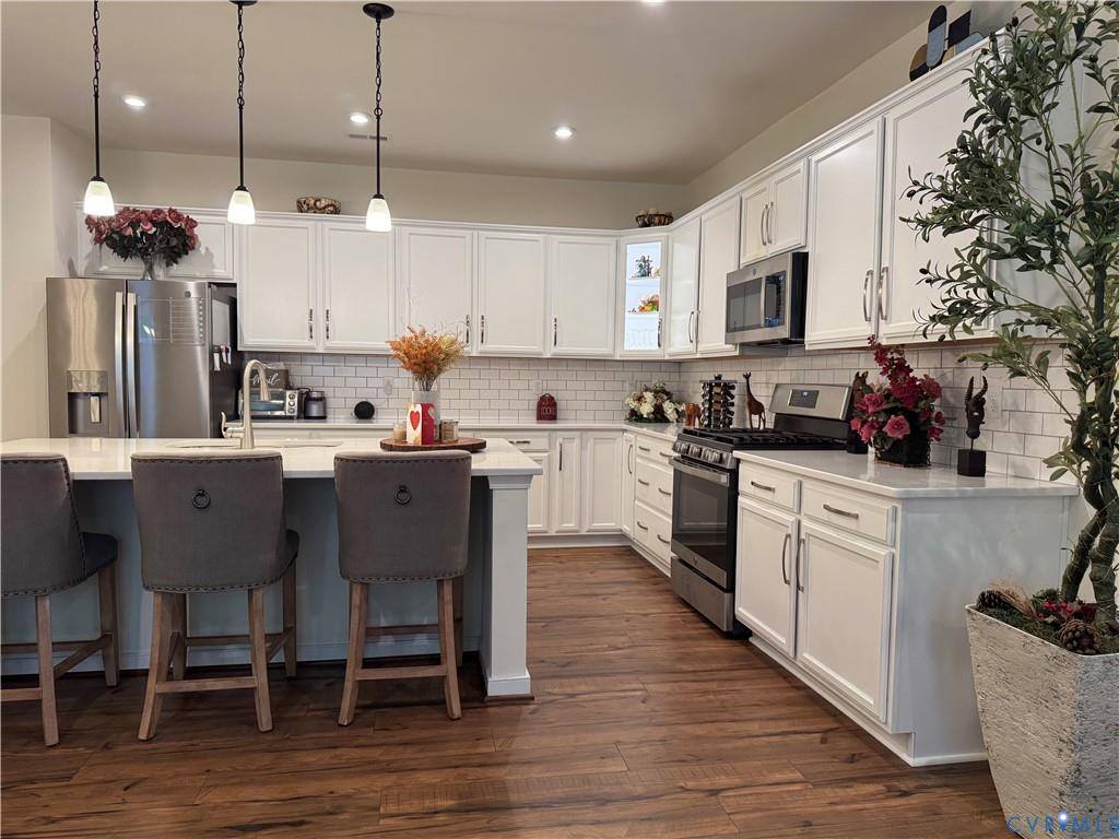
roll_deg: -1.1
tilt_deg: -4.1
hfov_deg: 71.6
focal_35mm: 24
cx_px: 560
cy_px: 420
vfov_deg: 56.8
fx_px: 776
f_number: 1.78
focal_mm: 6.76
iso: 200
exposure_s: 1/120
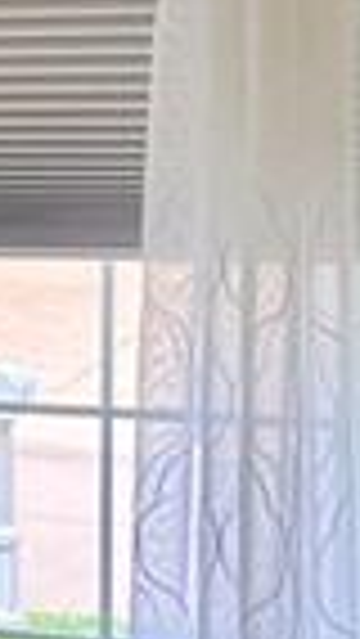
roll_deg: +0.6
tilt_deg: -2.9
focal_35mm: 189
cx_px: -1107
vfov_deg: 11.4
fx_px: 3204
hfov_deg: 5.5
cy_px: 238
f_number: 1.78
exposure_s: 1/228
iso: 125
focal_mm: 6.76
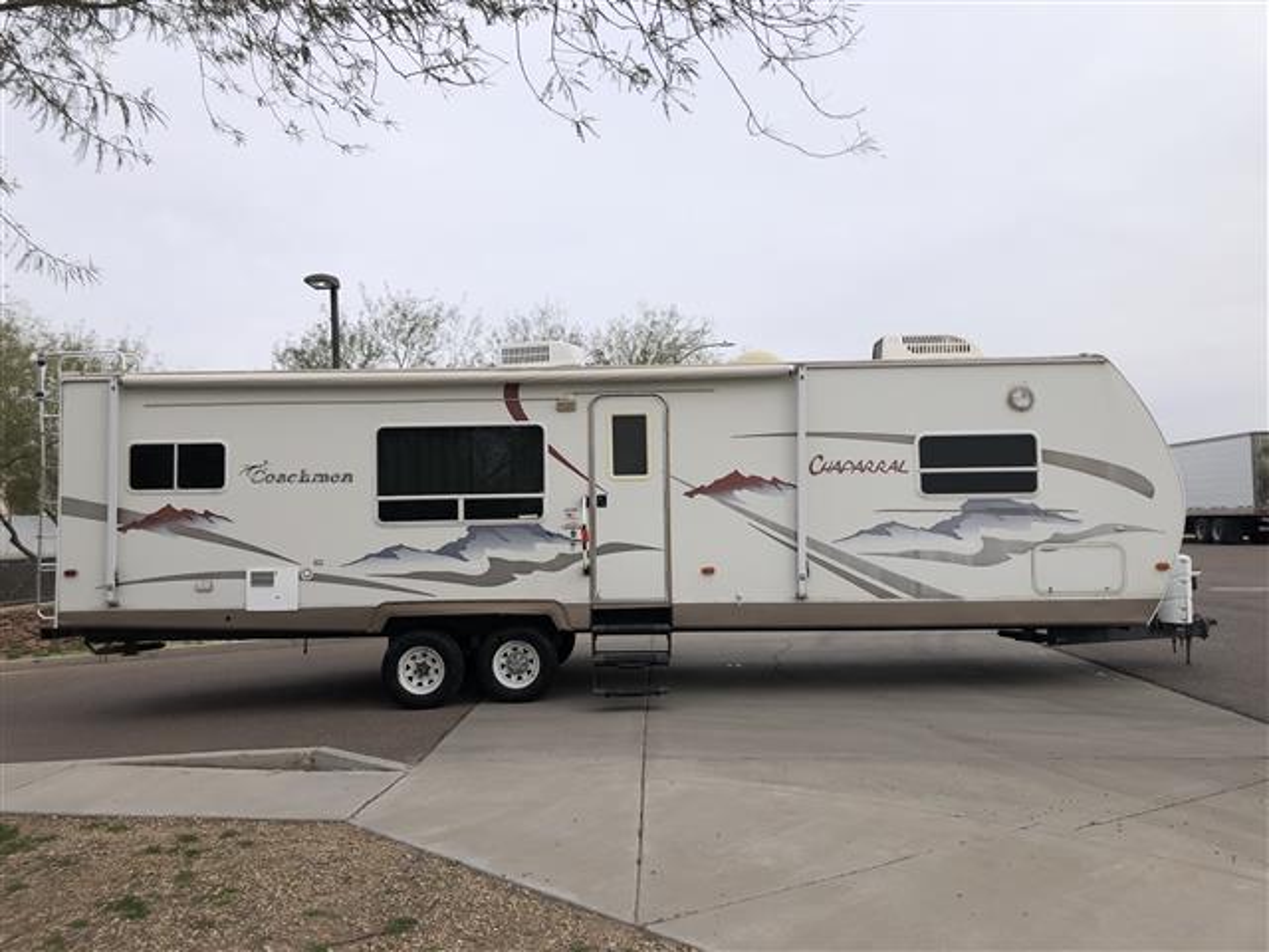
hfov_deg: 63.4
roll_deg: +1.6
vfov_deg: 49.7
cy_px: 476
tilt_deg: +4.4
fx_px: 1026
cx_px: 634
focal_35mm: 28
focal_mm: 3.99
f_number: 1.8
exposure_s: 1/2315
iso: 20
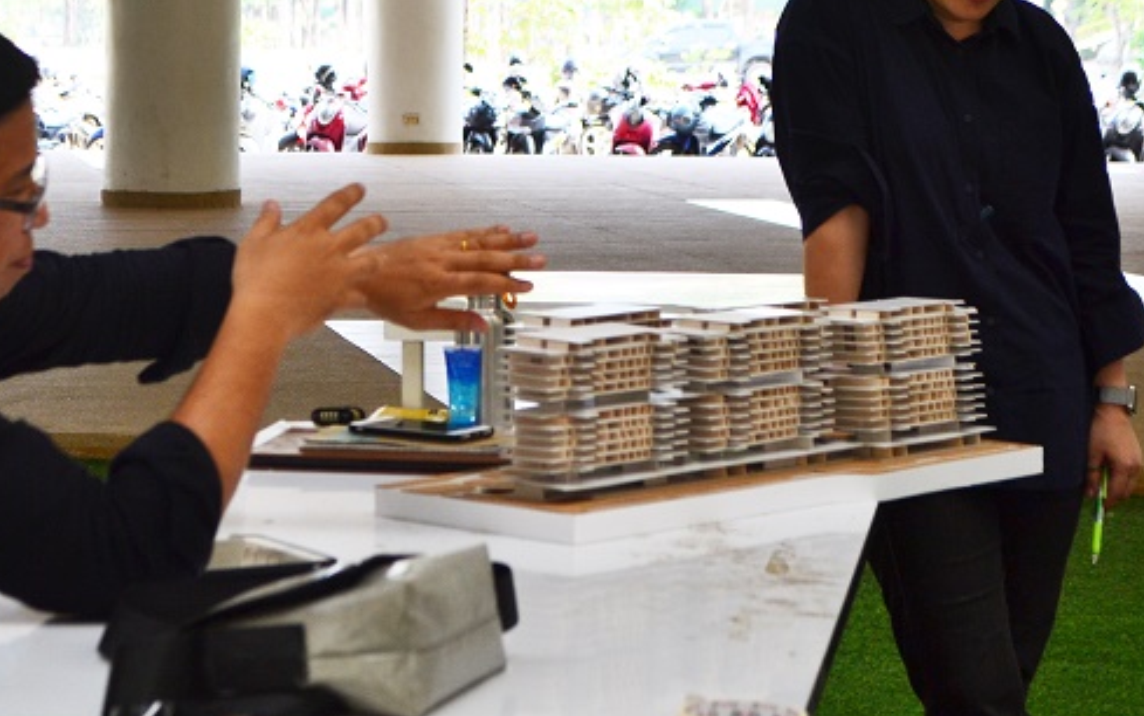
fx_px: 3431
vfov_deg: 11.9
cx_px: 456
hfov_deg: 18.9
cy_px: 280
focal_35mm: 110
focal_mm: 44
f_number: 5.3
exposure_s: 1/100
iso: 250
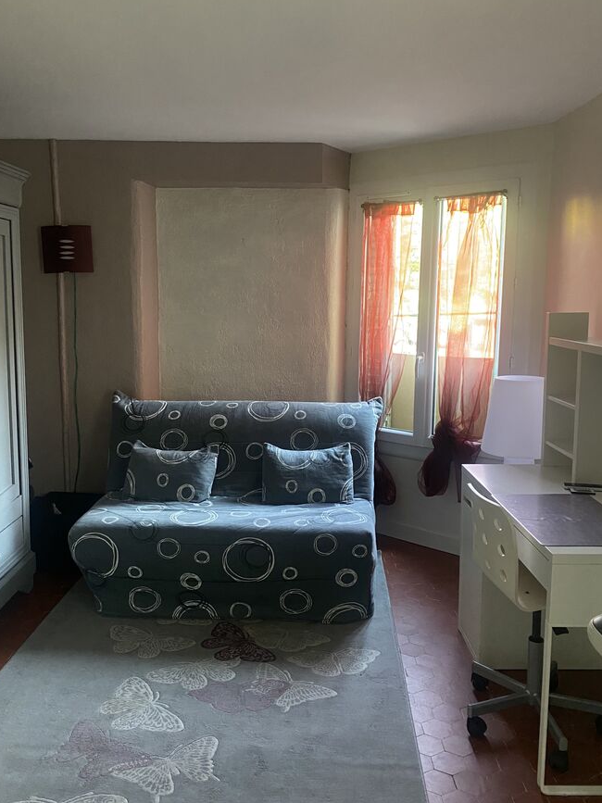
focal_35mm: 30
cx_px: 277
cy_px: 393
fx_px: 696
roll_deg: -0.1
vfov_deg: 60.0
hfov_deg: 46.7
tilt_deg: -6.4
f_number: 1.8
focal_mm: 4.25
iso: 640
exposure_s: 1/33
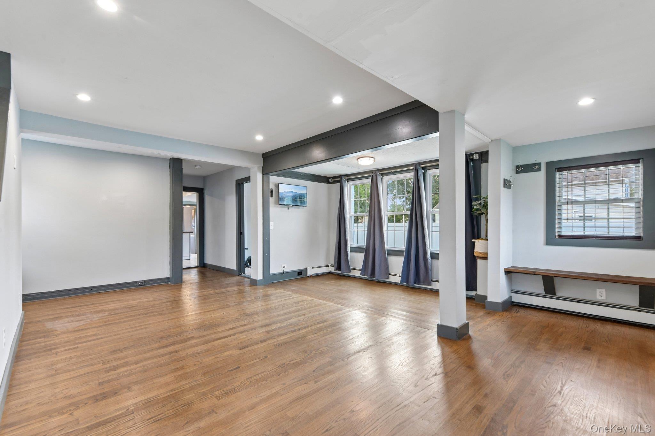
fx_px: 291
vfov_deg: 73.7
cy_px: 218
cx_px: 328
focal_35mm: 16
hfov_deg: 96.7
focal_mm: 16
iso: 250
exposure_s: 1/10
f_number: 9
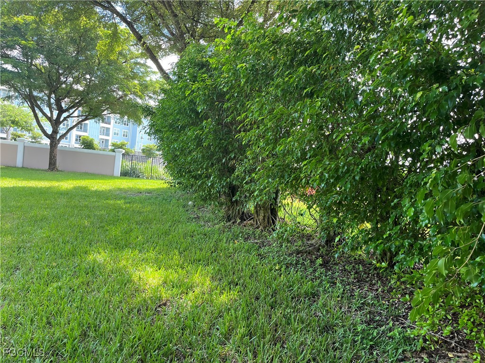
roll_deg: -6.2
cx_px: 242
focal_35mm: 26
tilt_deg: -0.6
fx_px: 364
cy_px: 182
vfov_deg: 53.1
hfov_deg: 67.3
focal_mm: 5.1
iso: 50
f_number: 1.6
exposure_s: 1/164
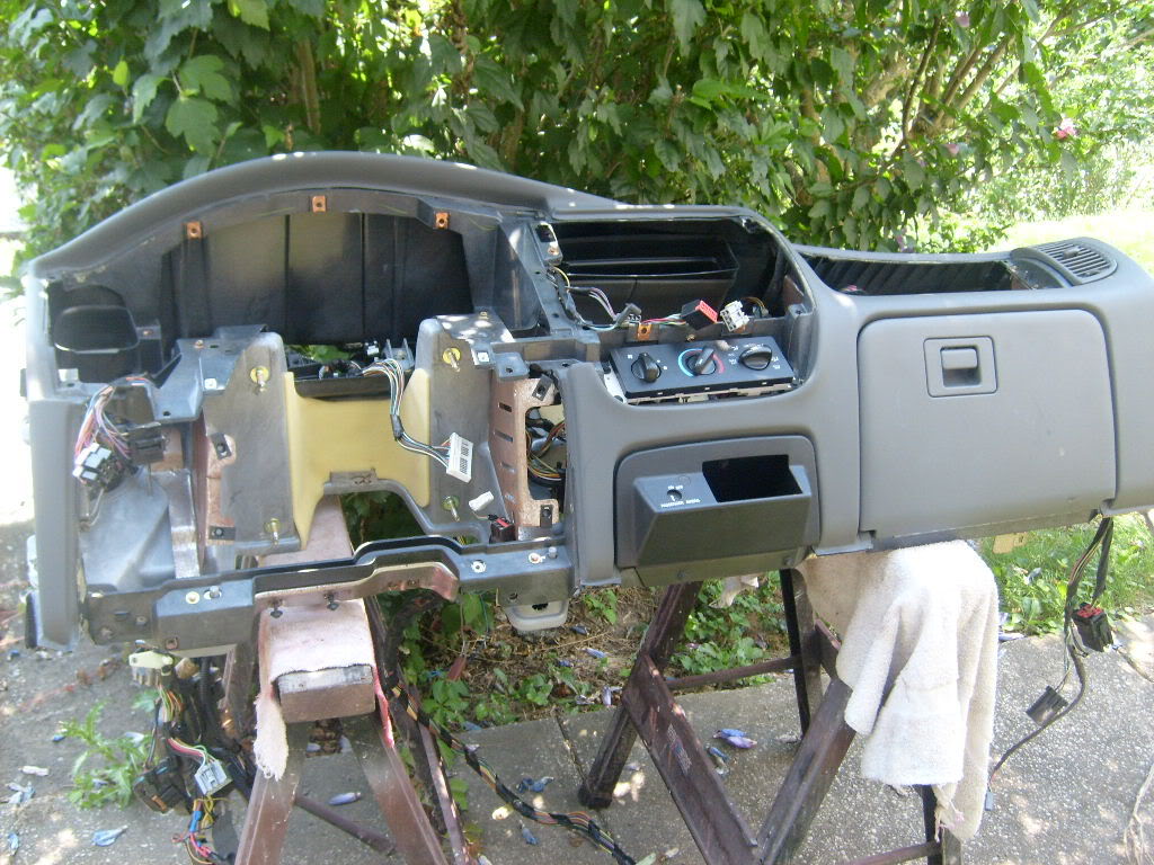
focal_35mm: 35
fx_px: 1167
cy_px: 432
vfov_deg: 40.7
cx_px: 577
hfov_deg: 52.6
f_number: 2.8
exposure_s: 1/125
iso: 80
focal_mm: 5.8
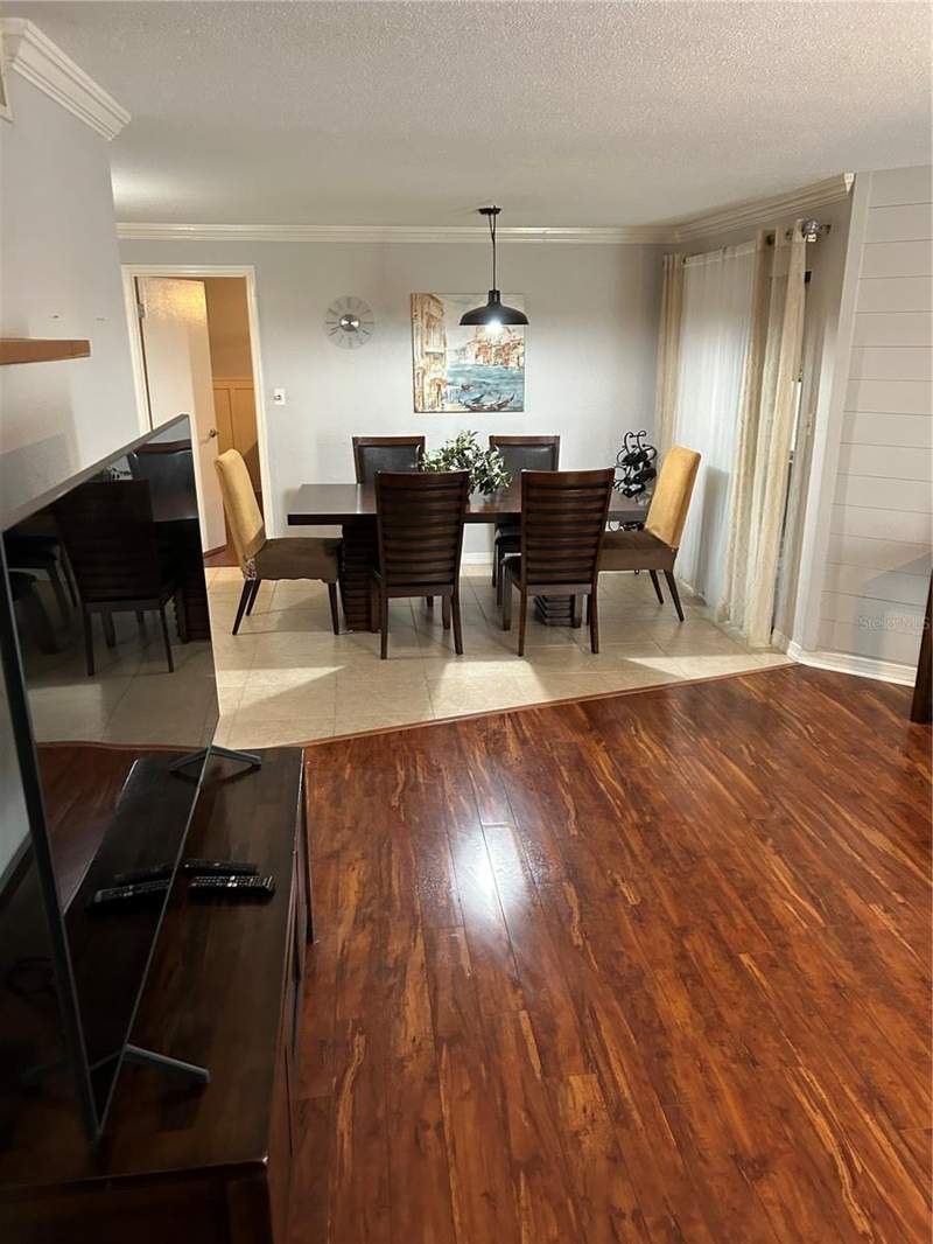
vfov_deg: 67.3
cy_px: 622
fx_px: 934
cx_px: 466
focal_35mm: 26
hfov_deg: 53.1
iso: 400
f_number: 1.5
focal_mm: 5.7
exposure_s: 1/60
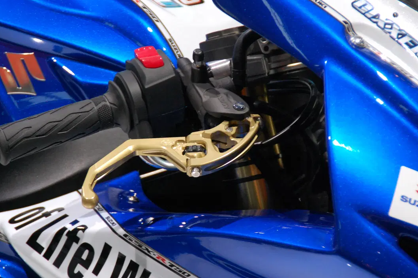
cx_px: 218
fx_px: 2958
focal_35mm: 255
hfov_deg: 8.1
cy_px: 129
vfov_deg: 5.4
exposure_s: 1/125
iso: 900
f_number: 6.3
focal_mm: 150
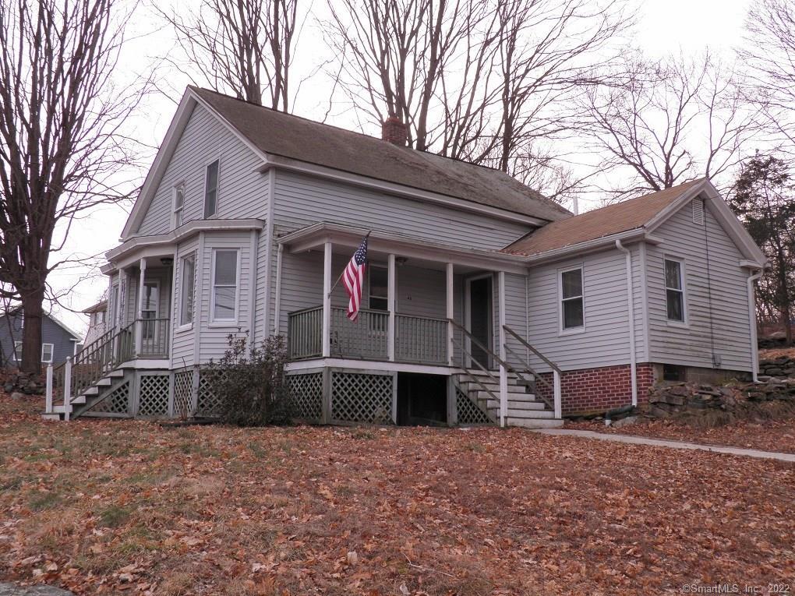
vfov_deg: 40.7
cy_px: 298
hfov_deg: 52.6
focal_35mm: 35
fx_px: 804
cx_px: 398
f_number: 5.5
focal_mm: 6.3
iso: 50
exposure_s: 1/80
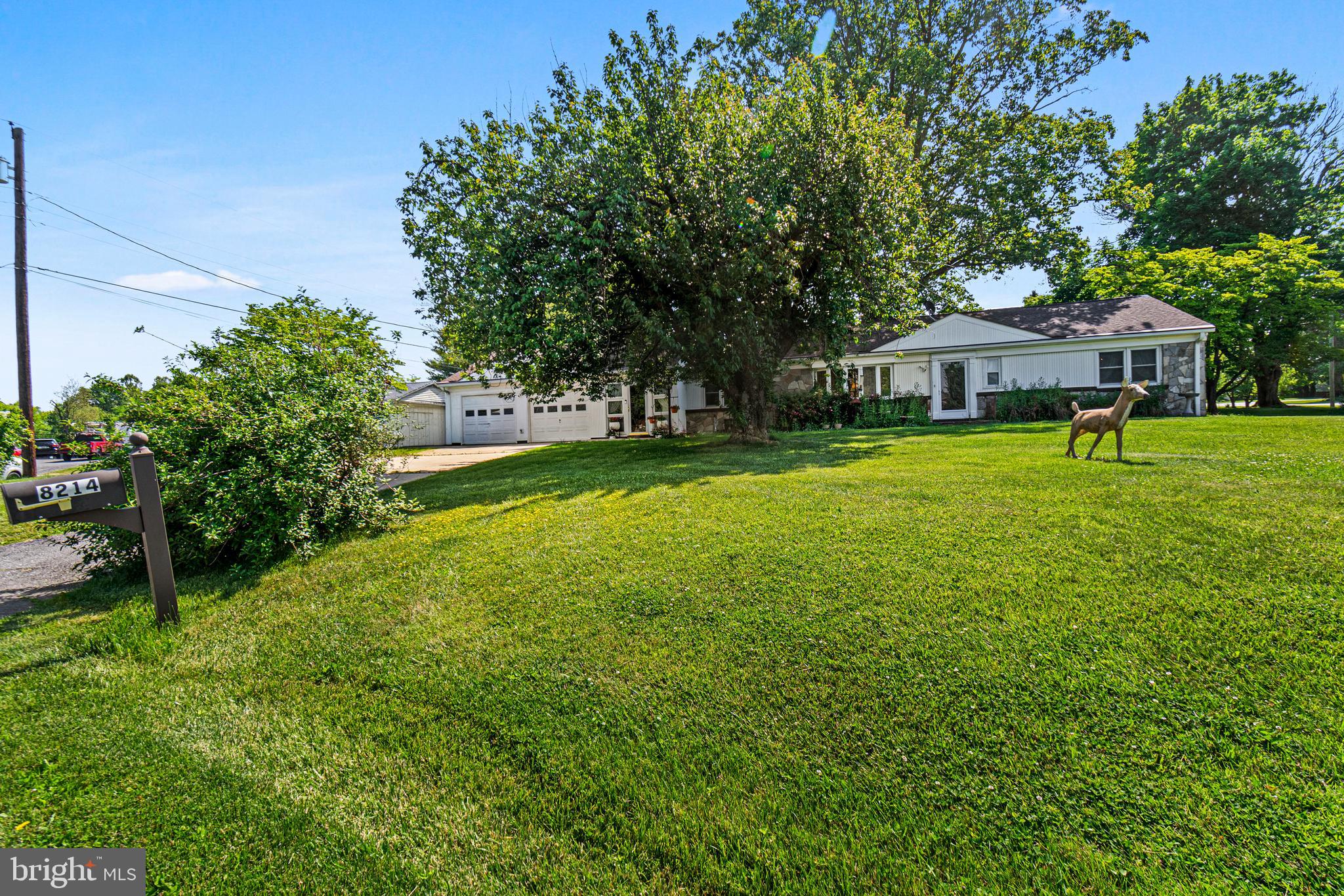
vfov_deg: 77.3
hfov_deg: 100.4
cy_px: 448
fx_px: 560
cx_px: 672
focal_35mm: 15
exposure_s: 1/200
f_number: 8
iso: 200
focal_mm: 10
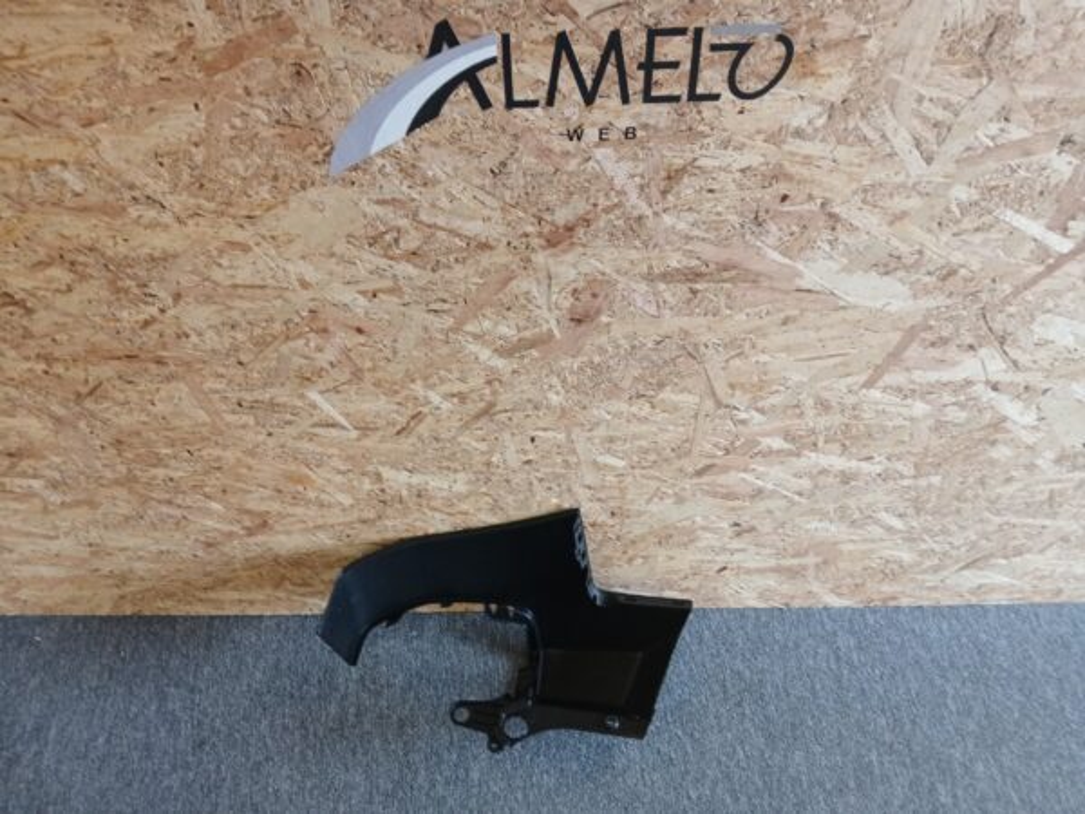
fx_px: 815
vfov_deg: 53.1
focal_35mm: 26
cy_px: 407
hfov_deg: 67.3
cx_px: 542
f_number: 1.8
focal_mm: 3.98
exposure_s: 1/33.3
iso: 250
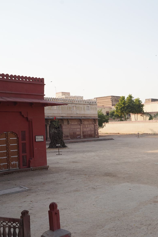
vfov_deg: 47.3
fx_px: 270
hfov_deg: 30.3
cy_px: 132
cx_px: 159
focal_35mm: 41
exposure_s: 1/100
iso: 100
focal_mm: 24
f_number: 9
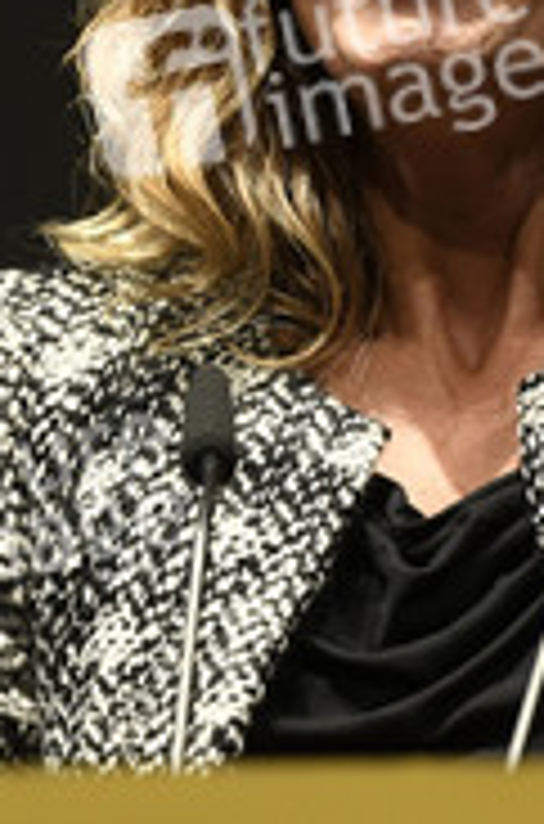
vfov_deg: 4.7
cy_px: 297
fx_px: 9984
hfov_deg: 3.1
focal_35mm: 438
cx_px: 445
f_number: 3.2
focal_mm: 200
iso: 1600
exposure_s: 1/400
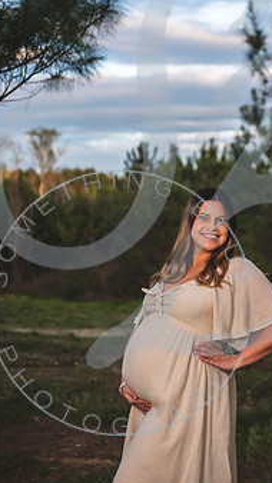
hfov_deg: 15.4
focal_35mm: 78
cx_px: 185
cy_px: 194
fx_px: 1001
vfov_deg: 27.1
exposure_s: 1/250
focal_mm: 56
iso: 100
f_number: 2.8
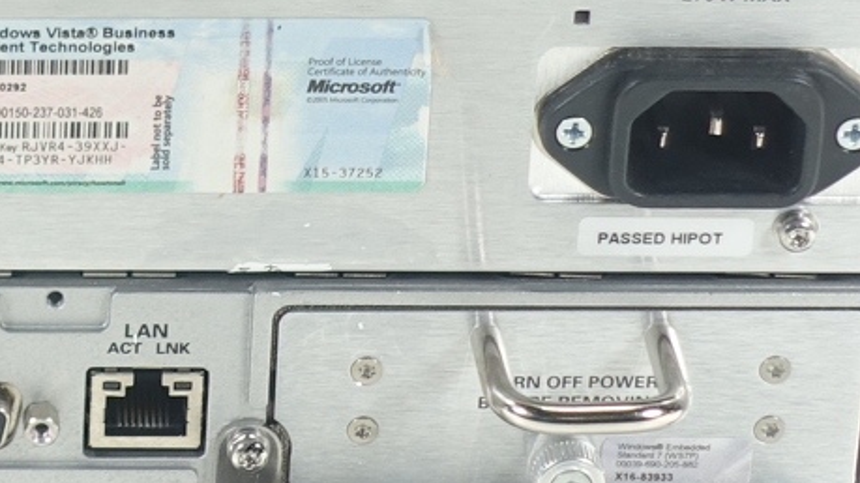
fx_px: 5860
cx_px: -187
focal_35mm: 257
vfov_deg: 4.7
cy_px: 7
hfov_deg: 8.3
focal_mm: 20.25
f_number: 2.8
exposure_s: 1/60
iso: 125
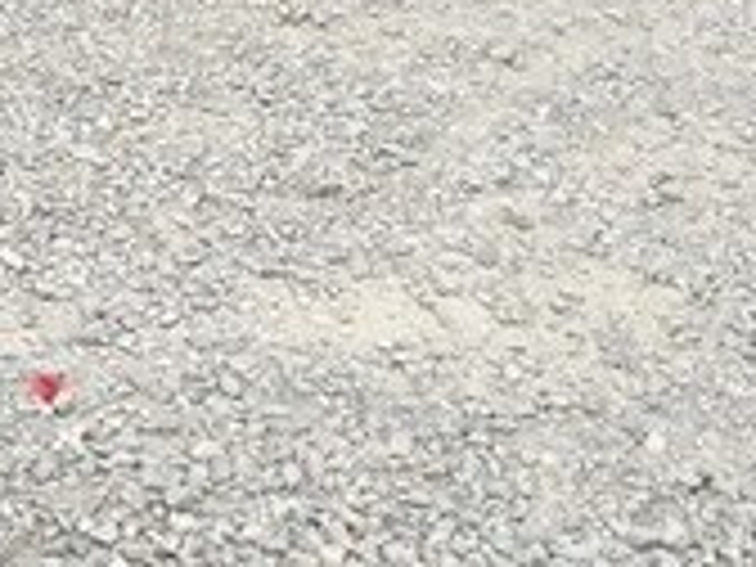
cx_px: -117
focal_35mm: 110
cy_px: -227
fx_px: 2402
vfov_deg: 12.9
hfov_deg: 17.2
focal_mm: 3.7
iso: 40
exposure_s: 1/309
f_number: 1.9
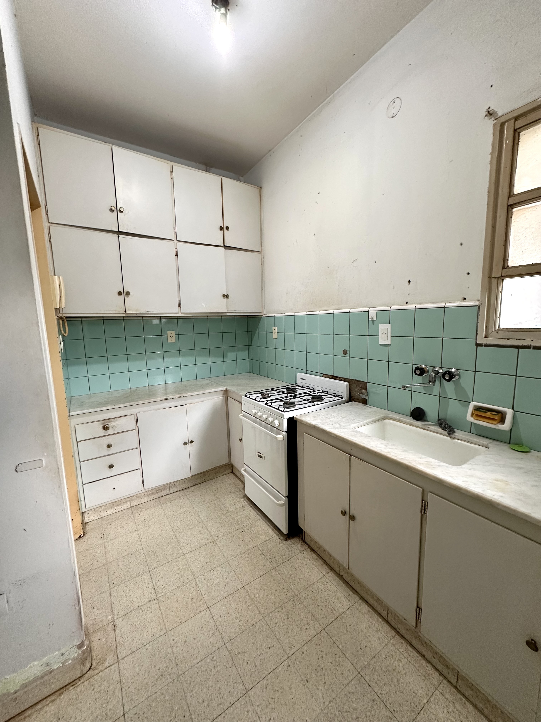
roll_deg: +1.8
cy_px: 361
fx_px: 292
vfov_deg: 102.1
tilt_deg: -7.1
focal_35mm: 14
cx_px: 270
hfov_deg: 85.7
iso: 160
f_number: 2.2
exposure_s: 1/50
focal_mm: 2.22
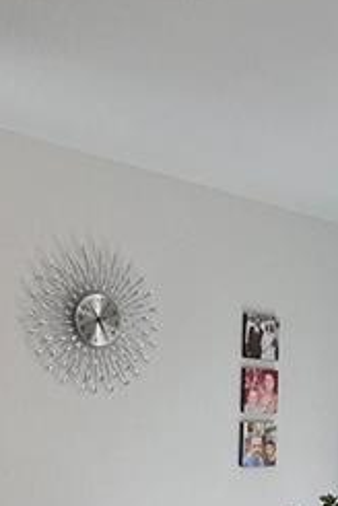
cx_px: 480
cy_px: 415
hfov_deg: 18.6
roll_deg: -1.9
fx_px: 929
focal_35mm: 66
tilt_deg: +0.9
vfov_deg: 29.7
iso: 50
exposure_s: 1/120
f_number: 1.8
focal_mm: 1.57
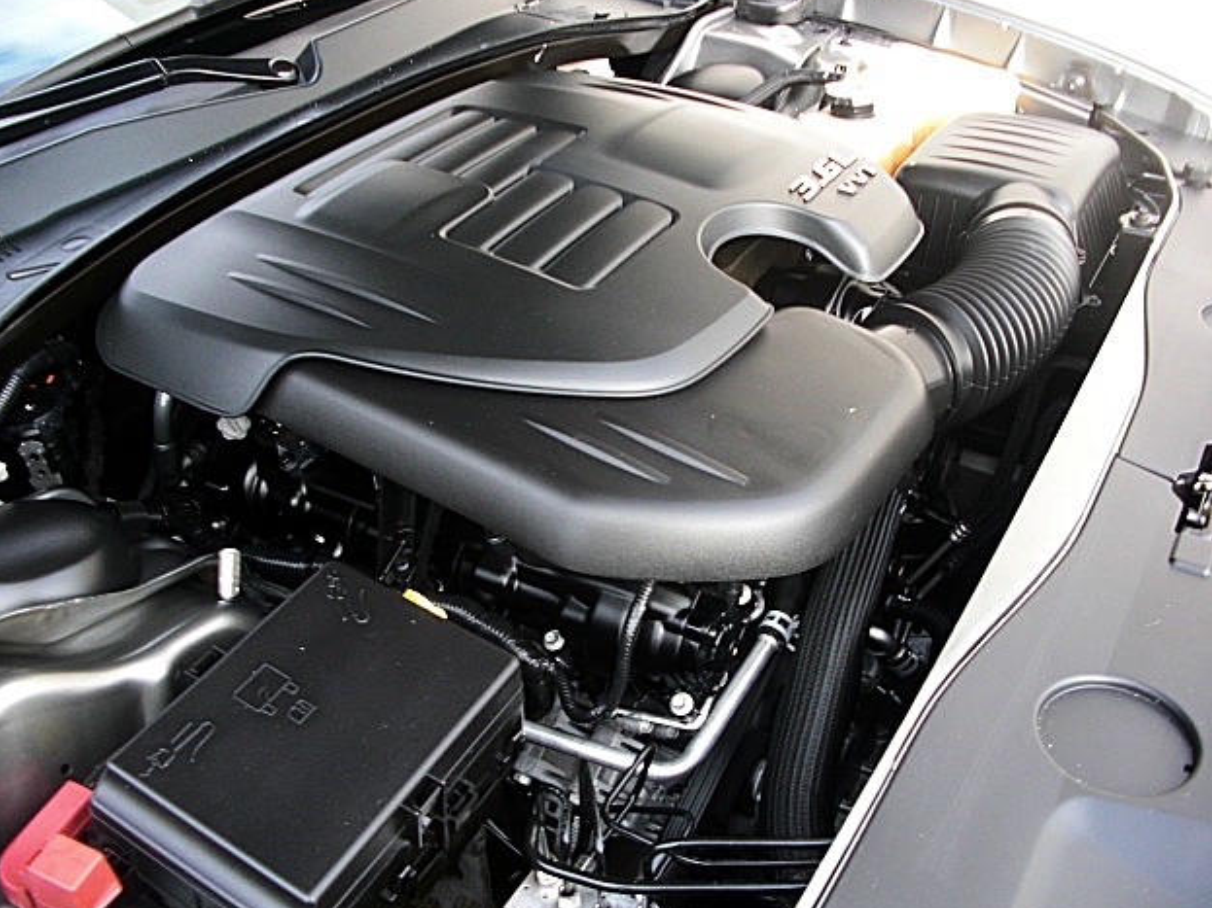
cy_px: 453
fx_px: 1295
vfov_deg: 38.7
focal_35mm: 37
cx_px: 605
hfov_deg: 50.1
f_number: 2.8
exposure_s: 1/80
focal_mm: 6.3
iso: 100
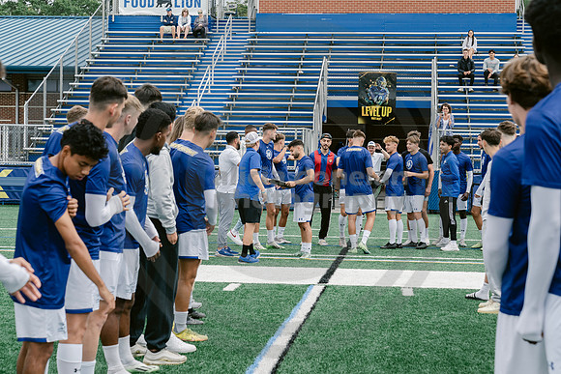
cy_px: 187
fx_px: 1091
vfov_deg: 19.5
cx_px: 280
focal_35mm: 70
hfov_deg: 28.8
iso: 400
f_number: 5.6
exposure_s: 1/500
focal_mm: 70
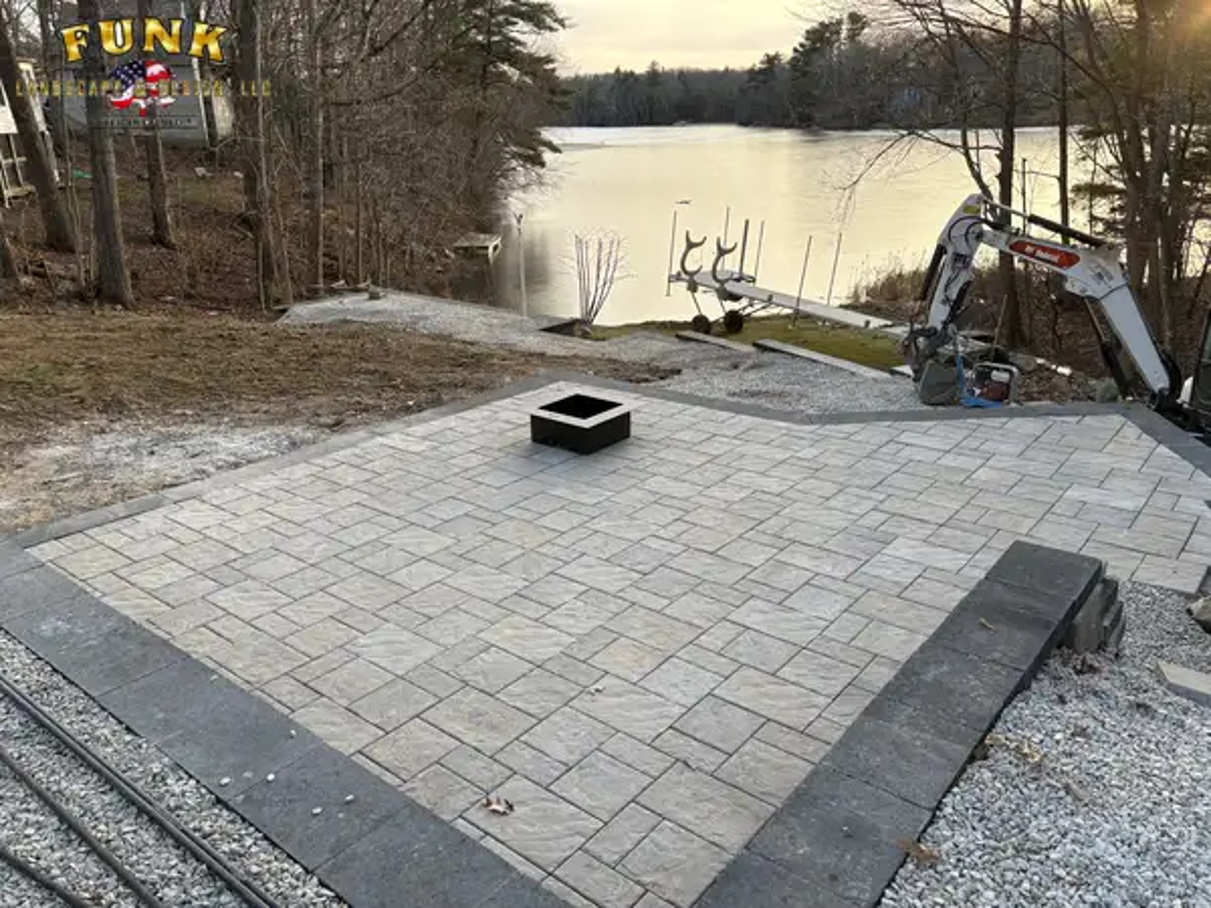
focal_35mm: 26
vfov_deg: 53.1
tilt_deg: -21.0
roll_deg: +2.5
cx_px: 606
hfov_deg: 67.3
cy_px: 454
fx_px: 910
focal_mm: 5.96
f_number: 1.6
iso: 50
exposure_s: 1/266
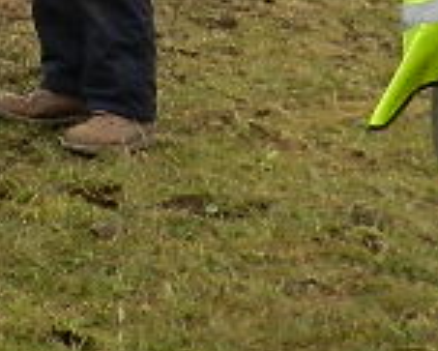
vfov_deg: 6.0
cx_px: -586
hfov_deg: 7.3
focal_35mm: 251
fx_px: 3256
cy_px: -354
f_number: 4
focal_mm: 6.7
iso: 160
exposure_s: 1/200
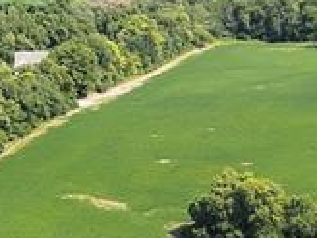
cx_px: 582
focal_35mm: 150
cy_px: 499
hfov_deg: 12.0
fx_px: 1374
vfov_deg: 9.2
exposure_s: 1/2000
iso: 140
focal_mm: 6.72
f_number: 1.7
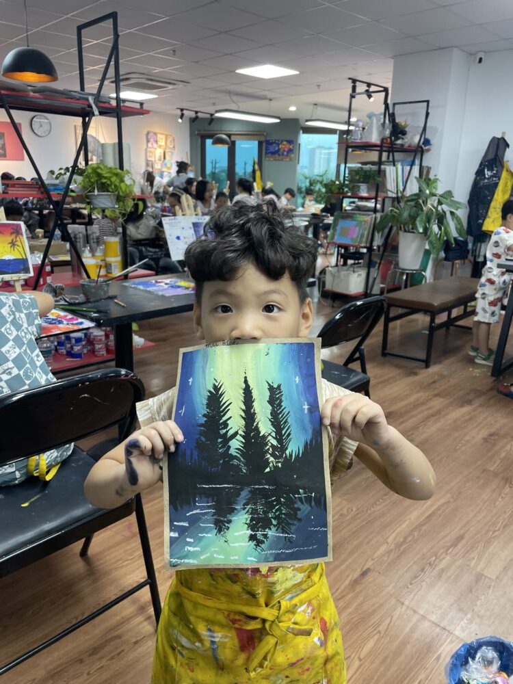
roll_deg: -0.9
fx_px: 514
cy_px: 342
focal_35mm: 26
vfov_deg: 67.3
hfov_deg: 53.1
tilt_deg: -16.6
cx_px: 256
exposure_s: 1/100
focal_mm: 4.2
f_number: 1.6
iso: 100
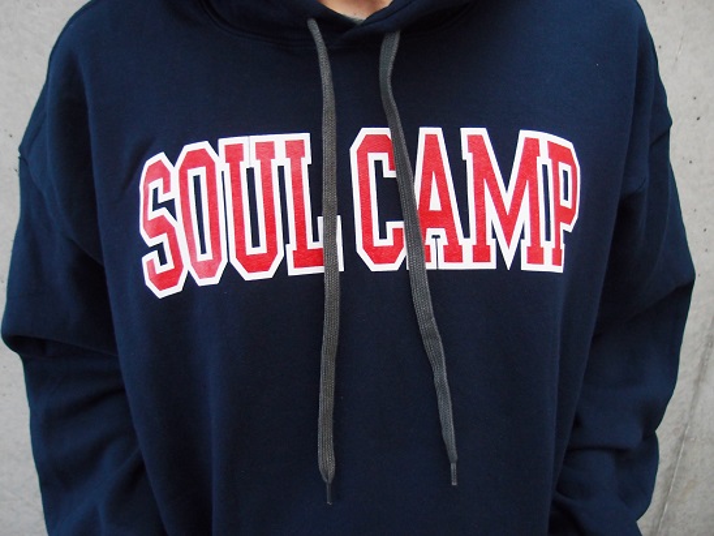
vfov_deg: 49.7
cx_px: 357
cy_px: 268
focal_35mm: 28
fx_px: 578
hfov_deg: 63.4
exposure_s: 1/13
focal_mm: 6
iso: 200
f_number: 1.8
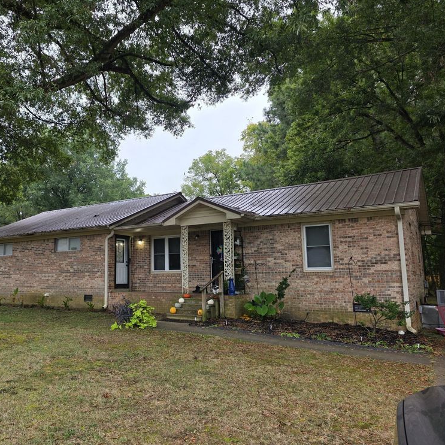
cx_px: 147
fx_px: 407
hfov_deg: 56.0
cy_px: 225
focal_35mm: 28
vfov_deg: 57.3
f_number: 1.7
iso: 40
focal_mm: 6.3
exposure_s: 1/180
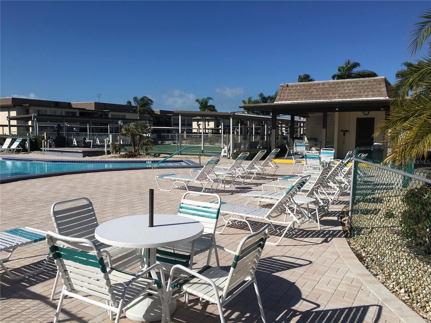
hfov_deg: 61.7
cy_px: 162
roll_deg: +0.7
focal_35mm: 29
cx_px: 216
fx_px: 361
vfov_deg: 48.2
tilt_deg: -4.7
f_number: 2.2
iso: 25
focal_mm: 4.15
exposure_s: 1/3497
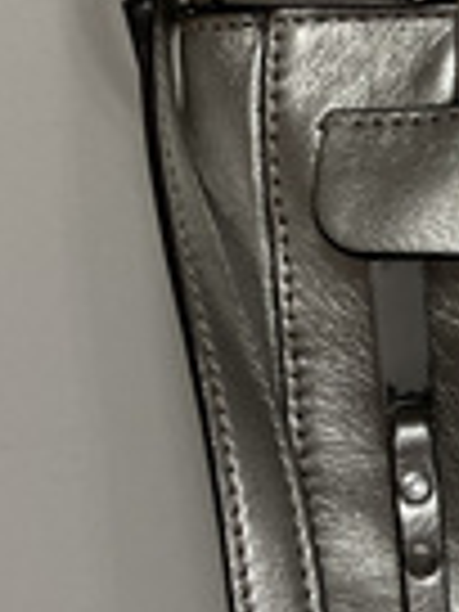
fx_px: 1821
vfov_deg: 19.1
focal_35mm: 103
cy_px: 243
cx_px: 794
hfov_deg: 13.1
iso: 40
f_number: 1.8
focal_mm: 3.99
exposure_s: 1/50
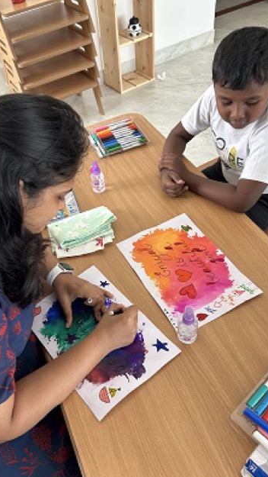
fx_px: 366
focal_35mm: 29
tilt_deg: -46.6
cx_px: 100
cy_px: 237
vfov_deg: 66.0
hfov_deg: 39.9
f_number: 1.5
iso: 125
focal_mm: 5.7
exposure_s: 1/60
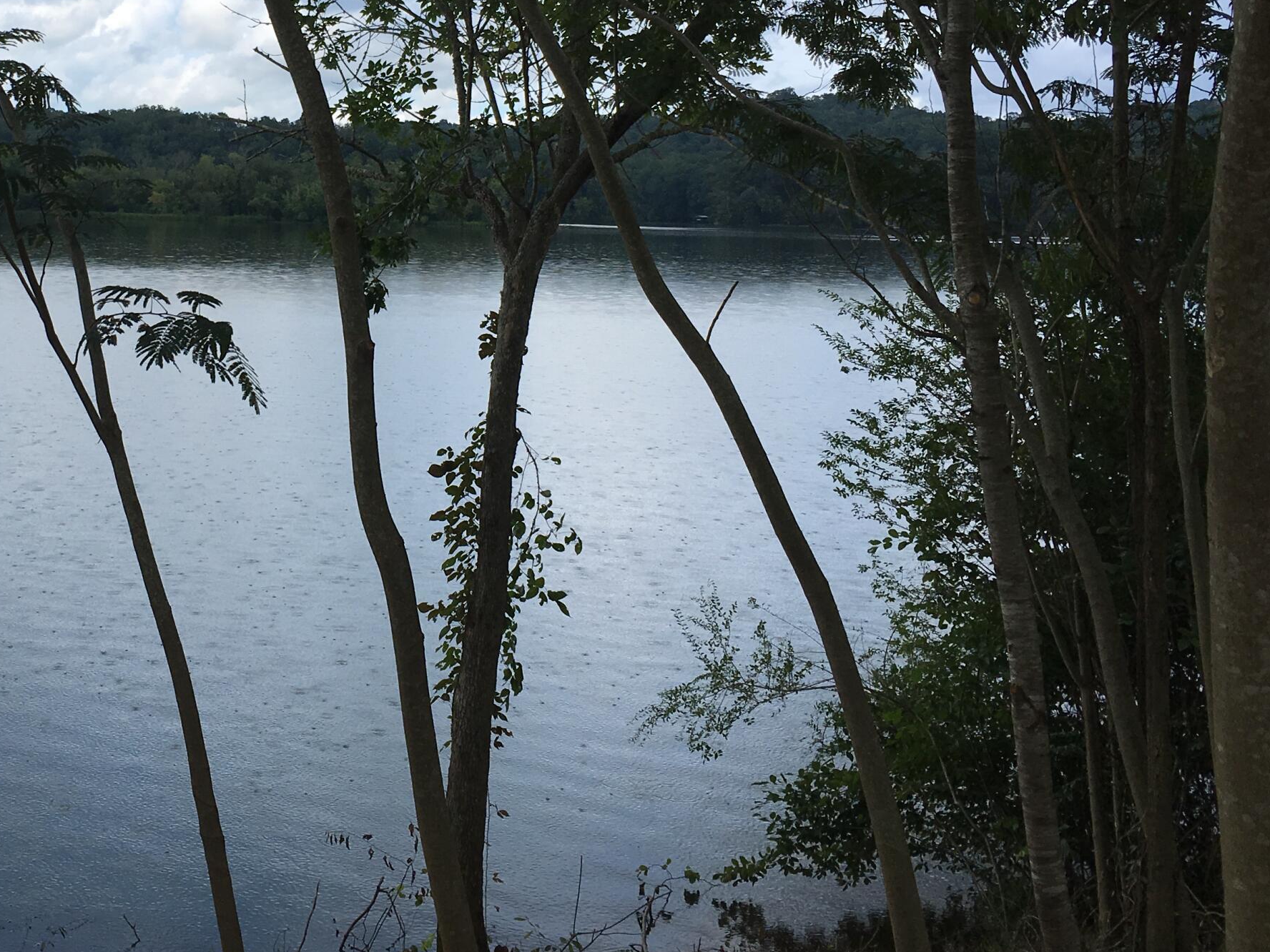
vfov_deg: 29.1
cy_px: 205
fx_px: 1798
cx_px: 252
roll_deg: -0.8
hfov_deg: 37.5
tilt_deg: +0.7
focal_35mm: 49
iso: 25
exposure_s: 1/986
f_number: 2.2
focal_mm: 4.15
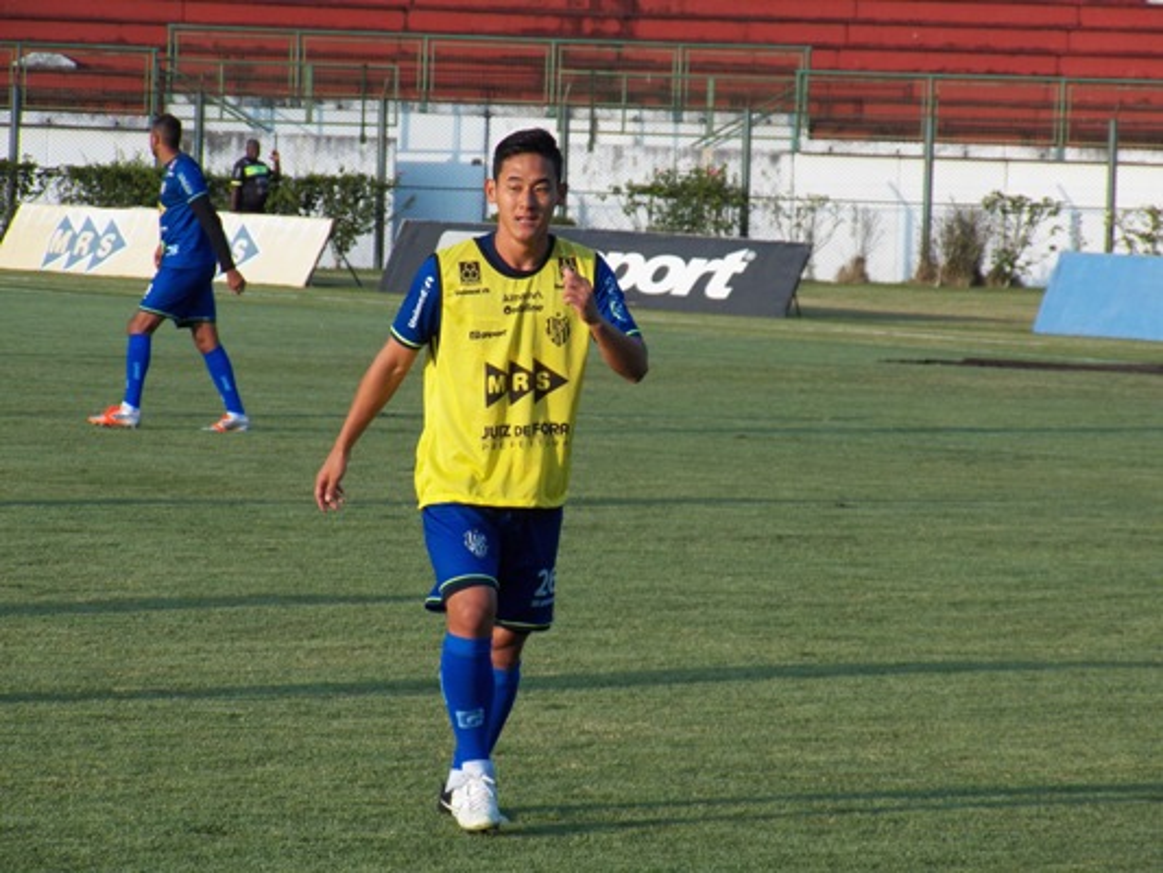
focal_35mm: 204
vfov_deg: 7.3
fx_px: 6855
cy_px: 436
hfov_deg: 9.7
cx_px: 582
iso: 160
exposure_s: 1/500
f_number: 4
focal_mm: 36.7
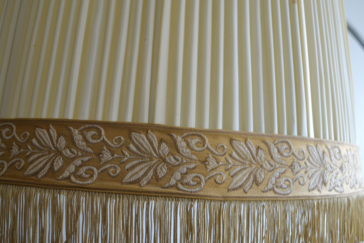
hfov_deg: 50.6
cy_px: 128
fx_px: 384
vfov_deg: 35.0
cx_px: 201
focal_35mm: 38
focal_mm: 22
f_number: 5
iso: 1600
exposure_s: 1/100
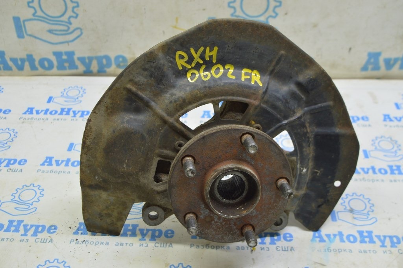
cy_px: 134
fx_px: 487
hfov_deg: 45.0
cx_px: 202
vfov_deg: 30.8
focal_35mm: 44
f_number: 5.6
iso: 400
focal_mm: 29
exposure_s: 1/20
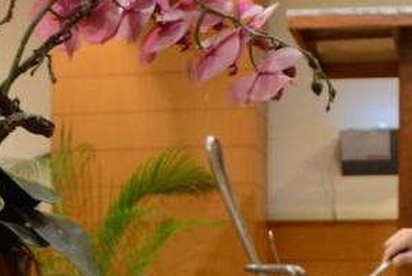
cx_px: 314
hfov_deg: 24.2
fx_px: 951
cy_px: 323
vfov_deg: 15.9
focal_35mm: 83
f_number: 4
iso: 1600
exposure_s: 1/25
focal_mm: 18
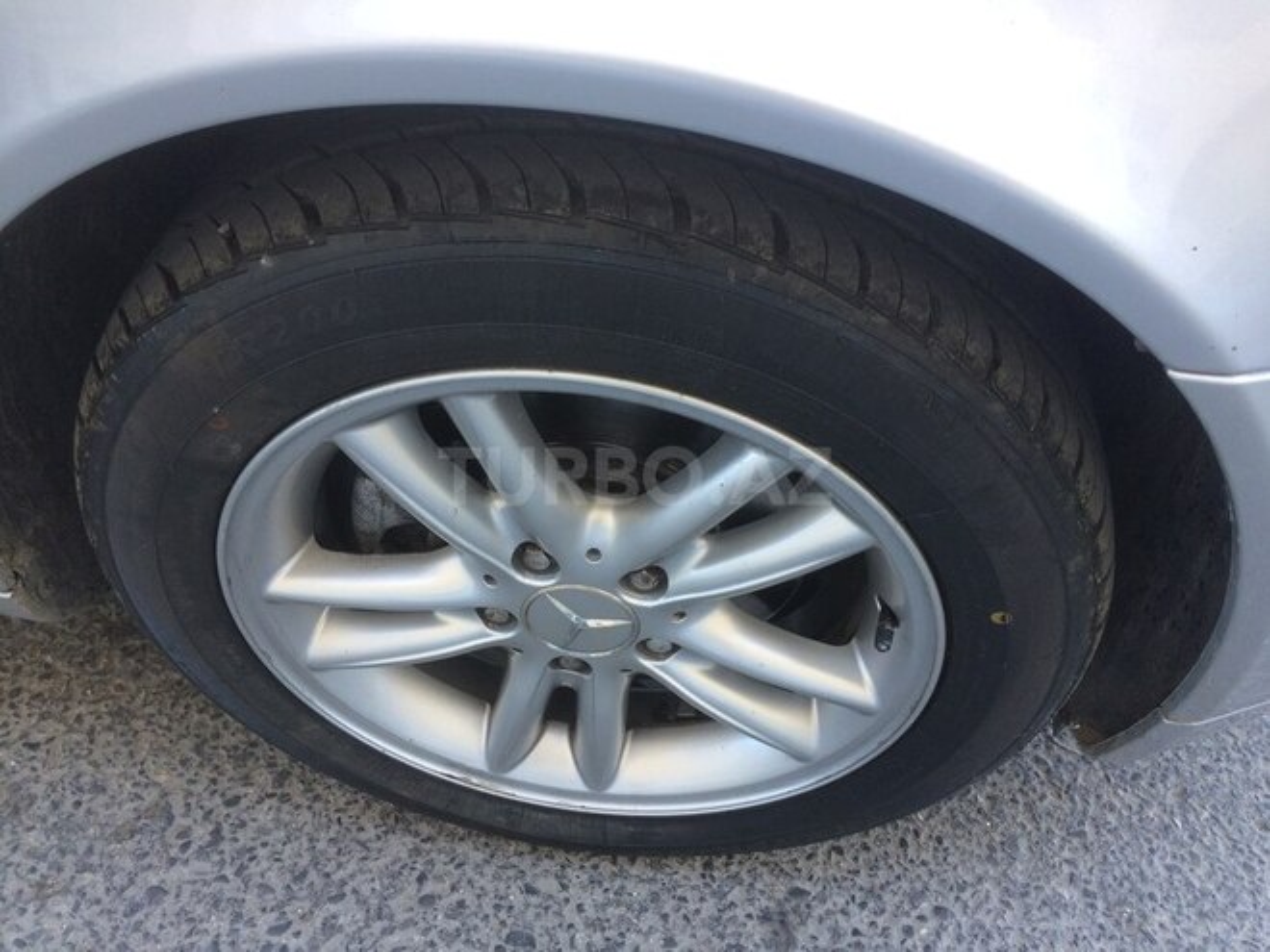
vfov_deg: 48.2
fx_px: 1064
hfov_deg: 61.7
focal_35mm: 29
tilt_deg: -48.9
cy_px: 476
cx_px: 635
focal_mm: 4.15
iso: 40
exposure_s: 1/100
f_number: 2.2
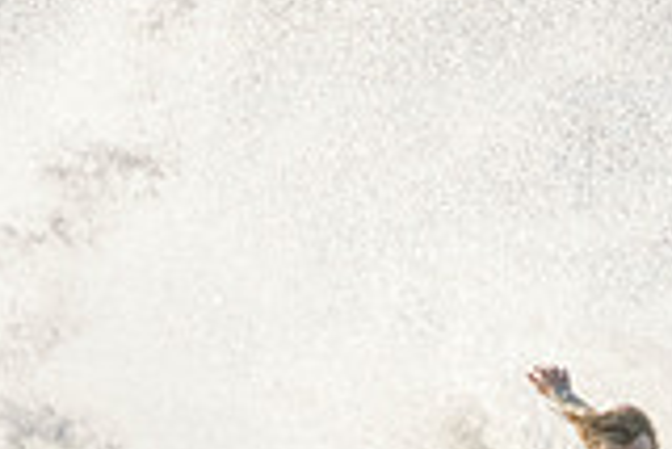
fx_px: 54256
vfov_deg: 0.5
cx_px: 437
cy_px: 690
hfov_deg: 0.7
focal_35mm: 2904
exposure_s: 1/2000
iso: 1100
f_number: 11
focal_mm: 800
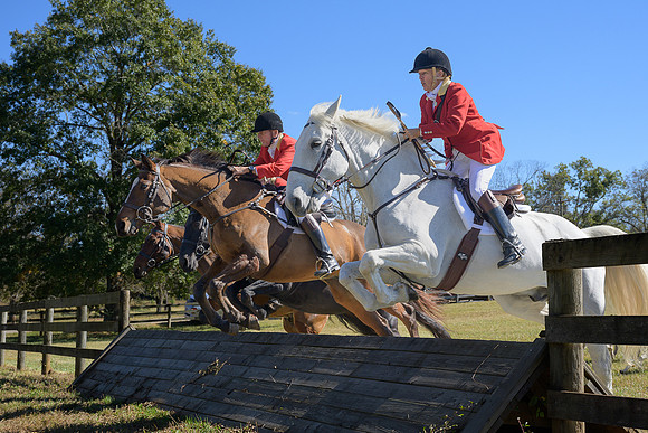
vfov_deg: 27.3
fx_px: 891
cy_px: 219
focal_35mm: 50
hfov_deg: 39.9
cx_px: 355
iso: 200
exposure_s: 1/800
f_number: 5.6
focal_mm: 41
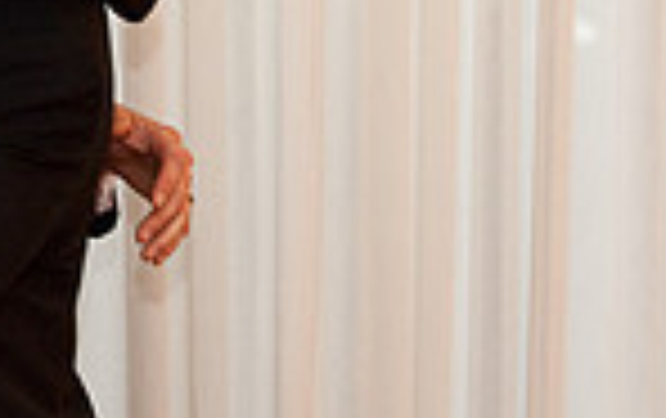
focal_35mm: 419
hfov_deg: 5.0
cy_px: -40
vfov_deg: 3.1
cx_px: -162
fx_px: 7617
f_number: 4.5
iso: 2000
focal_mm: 105
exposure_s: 1/60
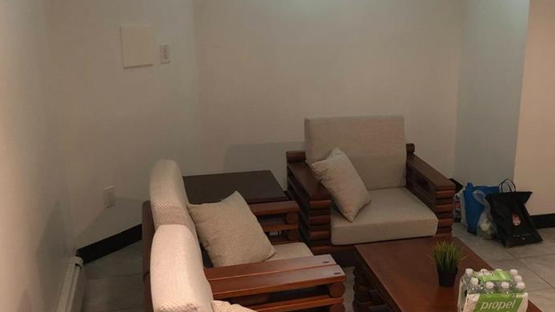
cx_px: 391
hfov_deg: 44.5
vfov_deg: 26.4
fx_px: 662
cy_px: 195
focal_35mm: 45
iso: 100
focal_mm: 4
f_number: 1.8
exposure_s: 1/4
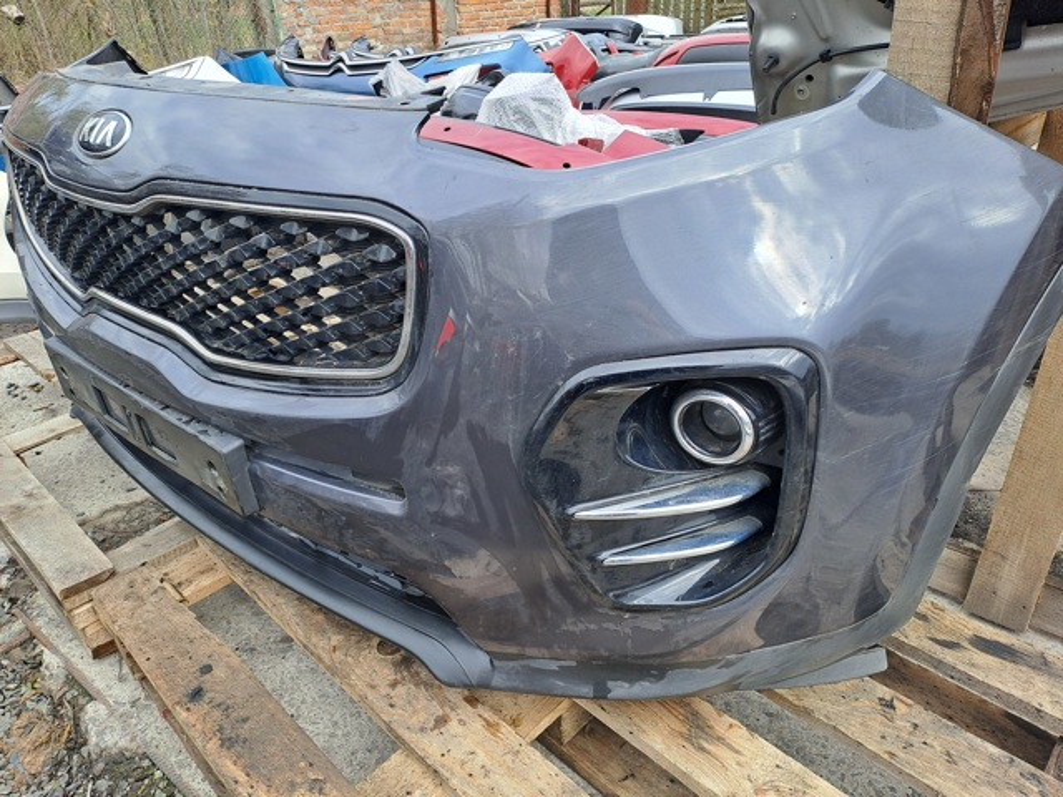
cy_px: 398
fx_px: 768
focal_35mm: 25
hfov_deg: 69.4
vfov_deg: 54.9
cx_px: 532
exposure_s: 1/297
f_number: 1.8
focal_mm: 4.65
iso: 32
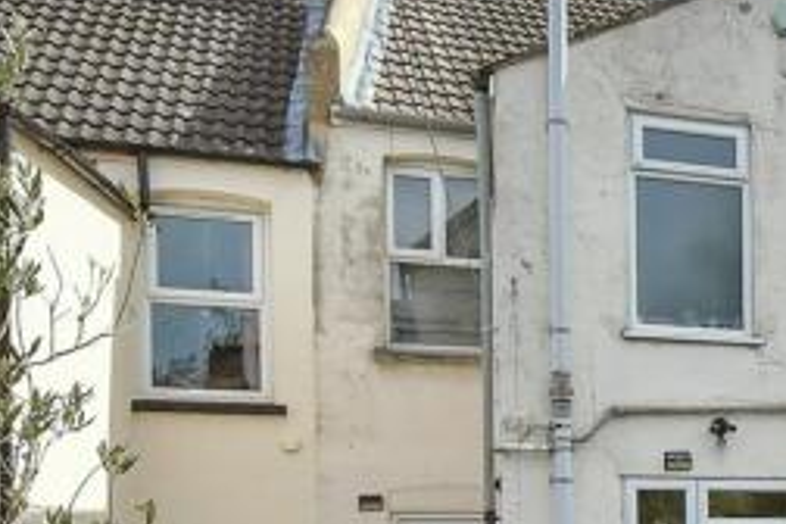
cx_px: 973
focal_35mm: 61
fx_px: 1332
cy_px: 566
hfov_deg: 28.2
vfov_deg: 21.2
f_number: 9
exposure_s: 1/320
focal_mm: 10
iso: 500
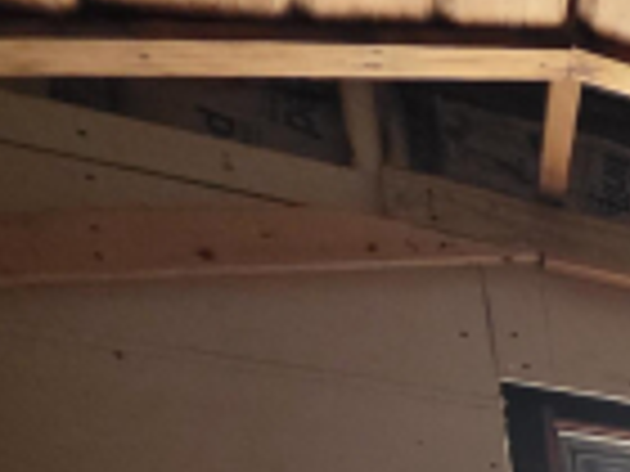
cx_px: 1483
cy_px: 1011
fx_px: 1128
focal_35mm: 62
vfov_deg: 16.3
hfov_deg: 15.6
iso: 800
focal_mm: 2.2
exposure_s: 1/60
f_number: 1.9
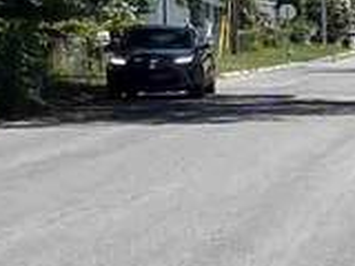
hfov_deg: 7.2
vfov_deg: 7.1
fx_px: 2133
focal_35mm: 208
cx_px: 1391
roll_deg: +0.2
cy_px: 104
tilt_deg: -2.1
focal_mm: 5.1
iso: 50
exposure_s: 1/4016
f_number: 1.6
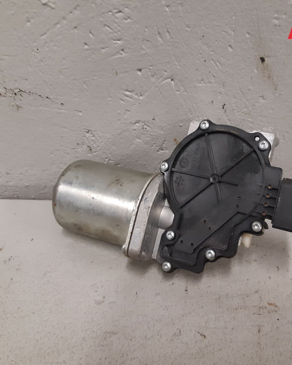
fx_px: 367
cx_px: 190
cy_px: 182
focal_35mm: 34
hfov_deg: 42.9
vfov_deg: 52.8
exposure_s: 1/50
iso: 160
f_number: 1.7
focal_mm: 3.93
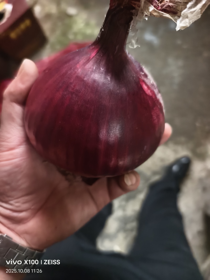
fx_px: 186
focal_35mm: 23
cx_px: 105
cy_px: 140
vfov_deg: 73.9
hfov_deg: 58.9
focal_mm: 5.6
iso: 6133
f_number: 1.57
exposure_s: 1/294
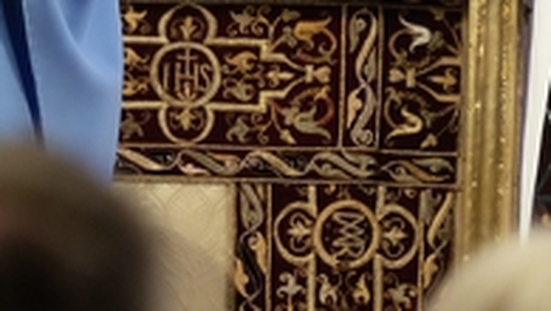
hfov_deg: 1.7
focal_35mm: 1274
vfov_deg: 1.0
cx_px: -226
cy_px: -249
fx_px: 18626
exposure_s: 1/27
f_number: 4.8
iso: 3200
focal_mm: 200
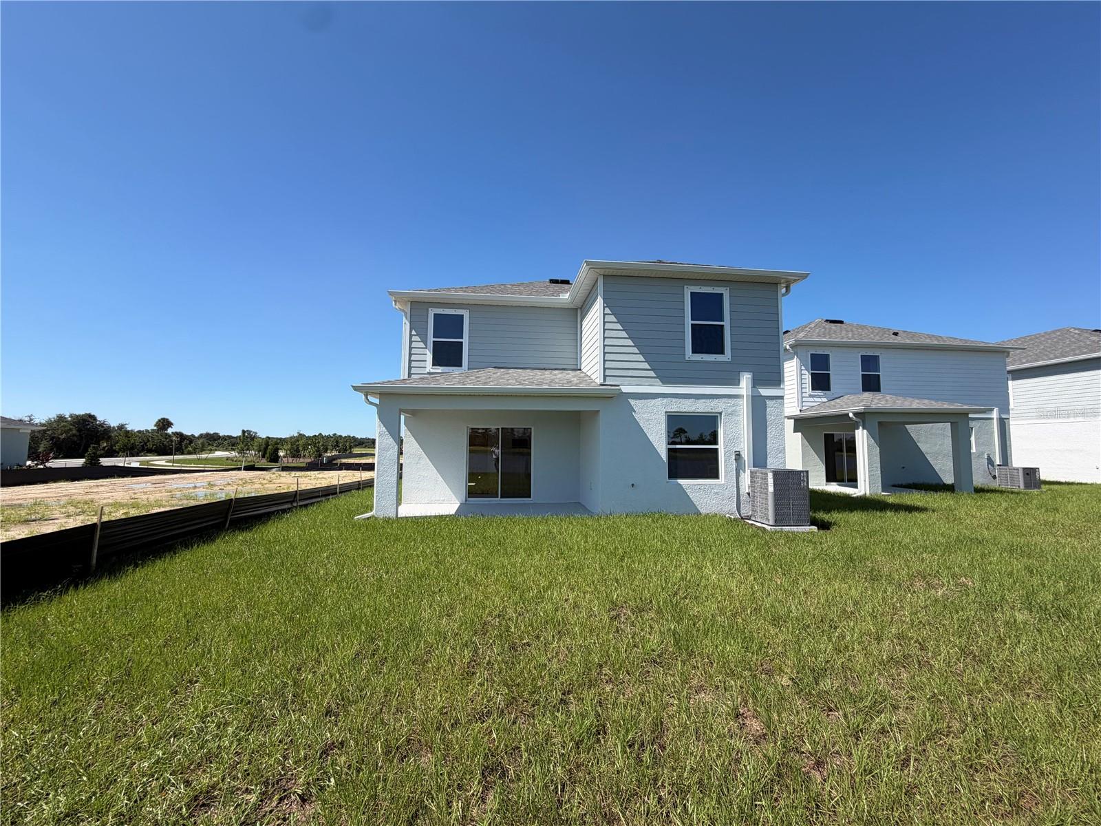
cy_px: 413
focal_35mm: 14
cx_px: 550
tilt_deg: +6.5
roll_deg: +0.3
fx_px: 445
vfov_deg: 85.7
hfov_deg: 102.1
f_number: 2.2
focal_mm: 2.22
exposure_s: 1/770
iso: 20
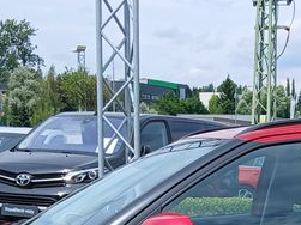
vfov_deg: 13.2
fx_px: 921
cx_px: 258
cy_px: 340
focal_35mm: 106
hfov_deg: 18.3
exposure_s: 1/514
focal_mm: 3.98
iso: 20
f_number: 1.8
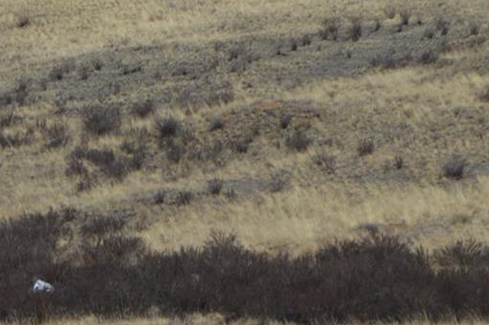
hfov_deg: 7.9
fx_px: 3521
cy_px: -37
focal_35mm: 260
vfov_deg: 5.3
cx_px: 99
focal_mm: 55
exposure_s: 1/320
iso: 100
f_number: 9
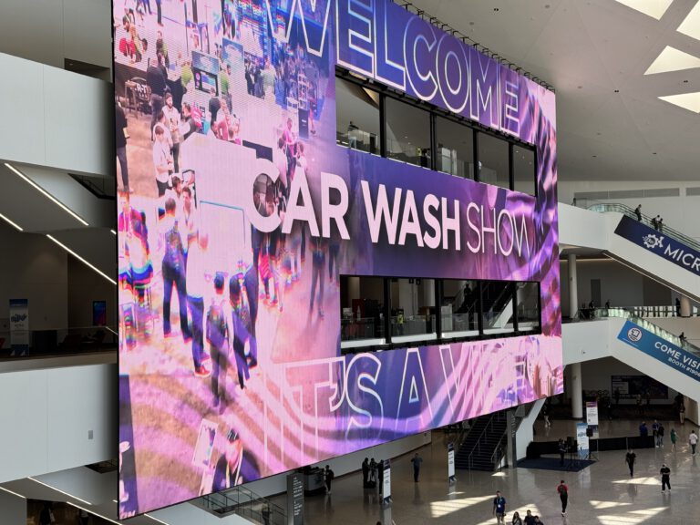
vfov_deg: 30.3
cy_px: 262
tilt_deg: +1.6
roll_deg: +0.7
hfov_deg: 39.7
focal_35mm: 48
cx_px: 350
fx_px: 971
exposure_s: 1/651
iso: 64
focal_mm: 6.76
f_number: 1.78
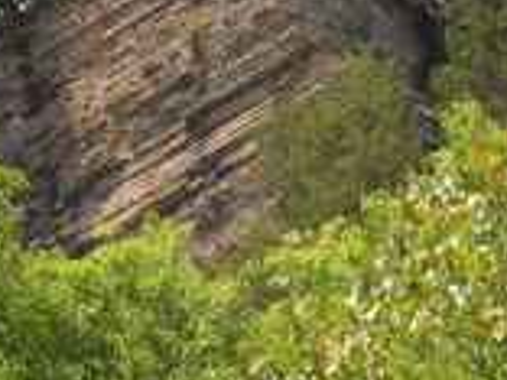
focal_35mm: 378
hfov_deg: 5.2
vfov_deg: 3.9
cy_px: 130
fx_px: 5536
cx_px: 55
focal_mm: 19.5
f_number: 4.5
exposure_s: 1/260
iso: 100
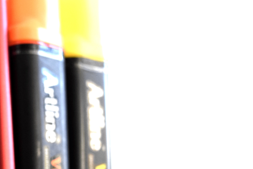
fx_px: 598
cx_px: -24
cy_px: 116
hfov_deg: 22.5
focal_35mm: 85
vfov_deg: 16.0
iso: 900
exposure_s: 1/125
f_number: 4
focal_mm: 25
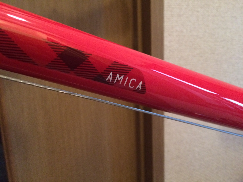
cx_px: 122
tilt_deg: -10.7
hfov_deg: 61.7
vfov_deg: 48.2
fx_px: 204
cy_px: 91
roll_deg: +2.6
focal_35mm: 29
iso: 400
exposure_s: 1/15
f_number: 2.2
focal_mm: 4.15
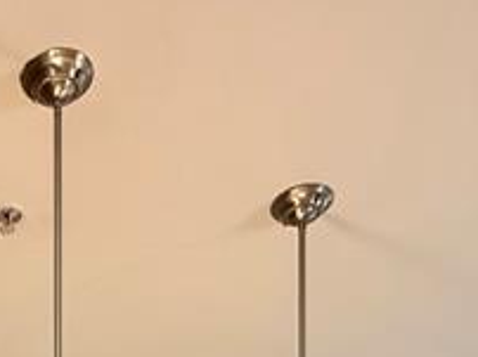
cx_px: -50
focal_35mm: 71
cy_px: 863
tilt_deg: -1.8
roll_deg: +0.7
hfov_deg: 25.4
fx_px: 979
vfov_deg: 14.1
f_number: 2.2
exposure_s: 1/60
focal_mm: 2.22
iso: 800
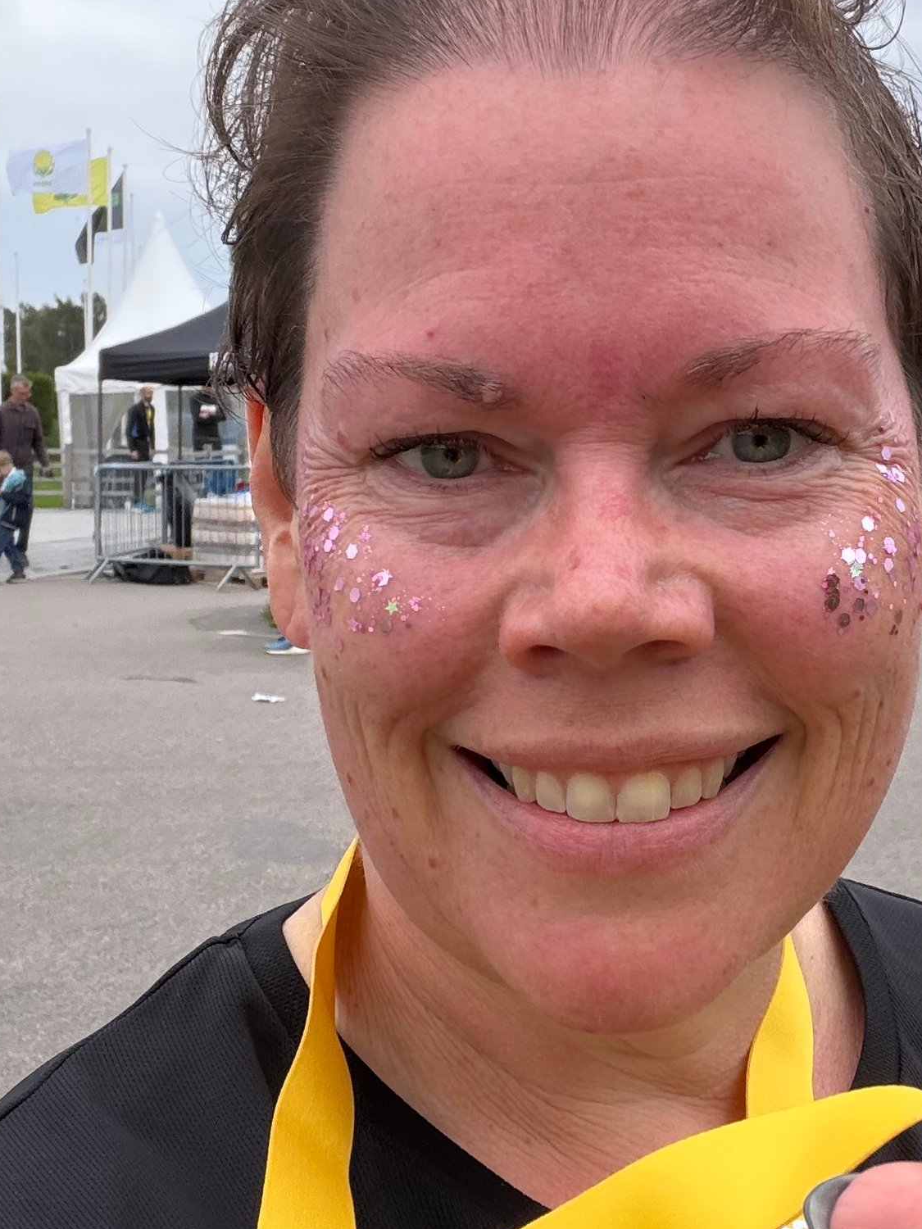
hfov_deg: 24.3
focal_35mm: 60
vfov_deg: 32.2
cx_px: 636
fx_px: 2131
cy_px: 553
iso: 32
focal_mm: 2.71
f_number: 1.9
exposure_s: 1/286
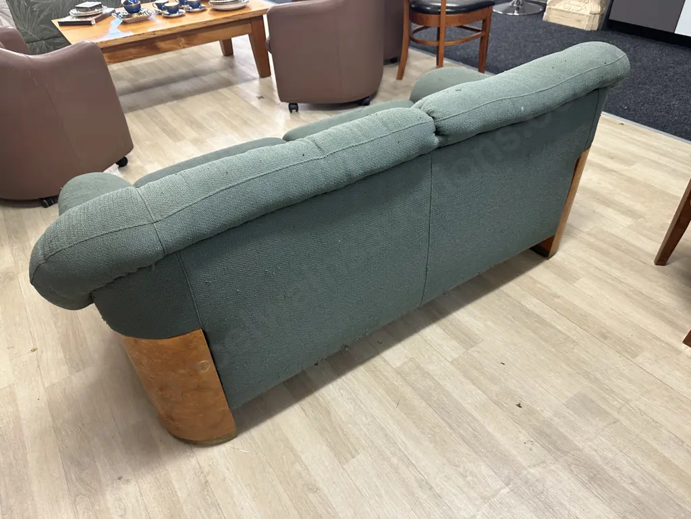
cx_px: 346
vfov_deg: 56.8
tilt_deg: -37.8
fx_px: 479
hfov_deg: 71.6
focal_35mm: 24
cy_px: 260
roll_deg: +4.1
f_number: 1.78
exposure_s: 1/50
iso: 160
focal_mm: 6.86
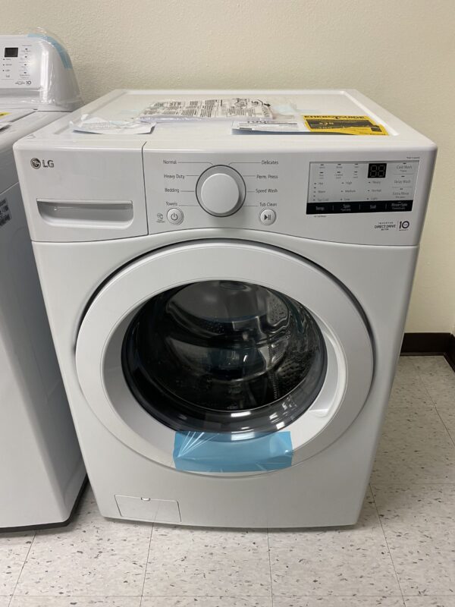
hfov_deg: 53.1
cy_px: 304
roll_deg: +0.3
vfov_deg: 67.3
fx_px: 456
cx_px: 228
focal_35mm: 26
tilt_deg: -30.1
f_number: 1.8
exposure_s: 1/64
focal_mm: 4.25
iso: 80
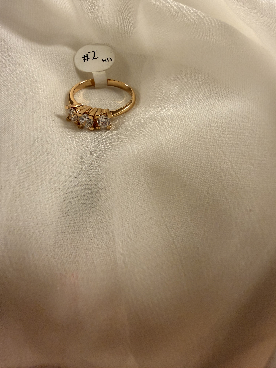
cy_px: 184
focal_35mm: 24
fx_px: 255
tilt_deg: -44.4
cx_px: 138
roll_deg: -4.9
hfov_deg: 56.8
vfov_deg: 71.6
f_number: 2.2
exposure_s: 1/100
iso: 250
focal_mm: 2.22
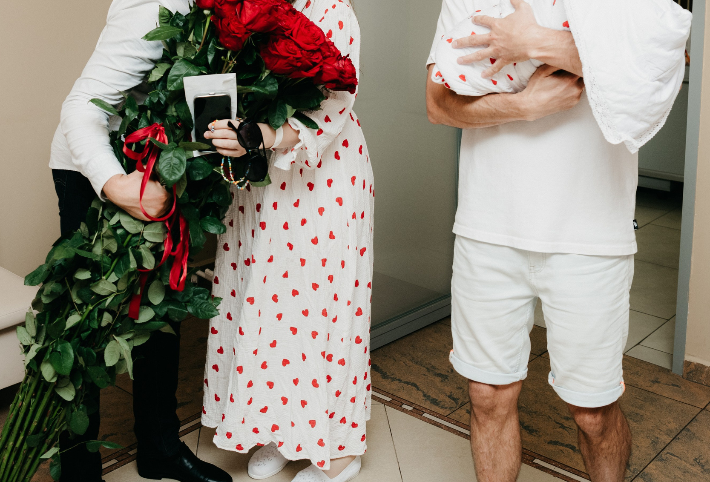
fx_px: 932
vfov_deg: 28.1
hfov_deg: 41.6
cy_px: 69
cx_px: 294
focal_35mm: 47
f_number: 4
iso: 200
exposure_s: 1/160
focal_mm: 26
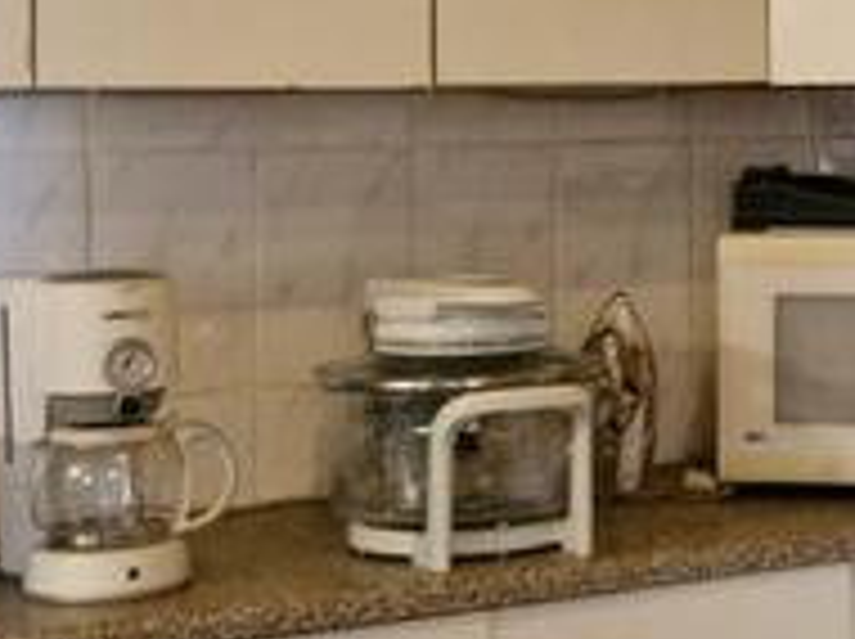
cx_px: 940
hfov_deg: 19.4
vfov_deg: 15.1
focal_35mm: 97
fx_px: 2393
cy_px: 117
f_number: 1.8
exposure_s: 1/100
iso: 1000
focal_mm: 5.54
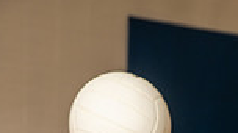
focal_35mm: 180
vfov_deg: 6.3
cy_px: 344
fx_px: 1134
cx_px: 205
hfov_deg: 11.9
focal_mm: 58
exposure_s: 1/250
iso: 320
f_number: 7.1
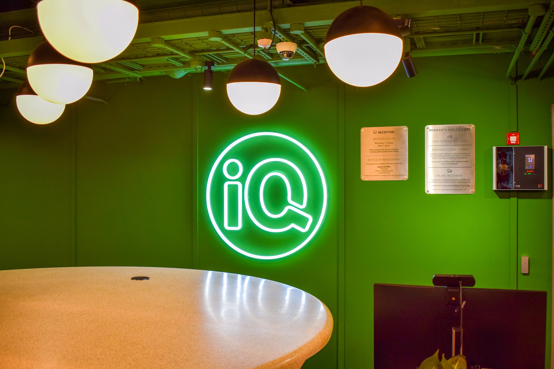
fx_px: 554
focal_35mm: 36
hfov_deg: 53.1
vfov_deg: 36.9
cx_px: 277
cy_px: 184
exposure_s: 1/80
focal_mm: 24
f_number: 4.5
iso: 400
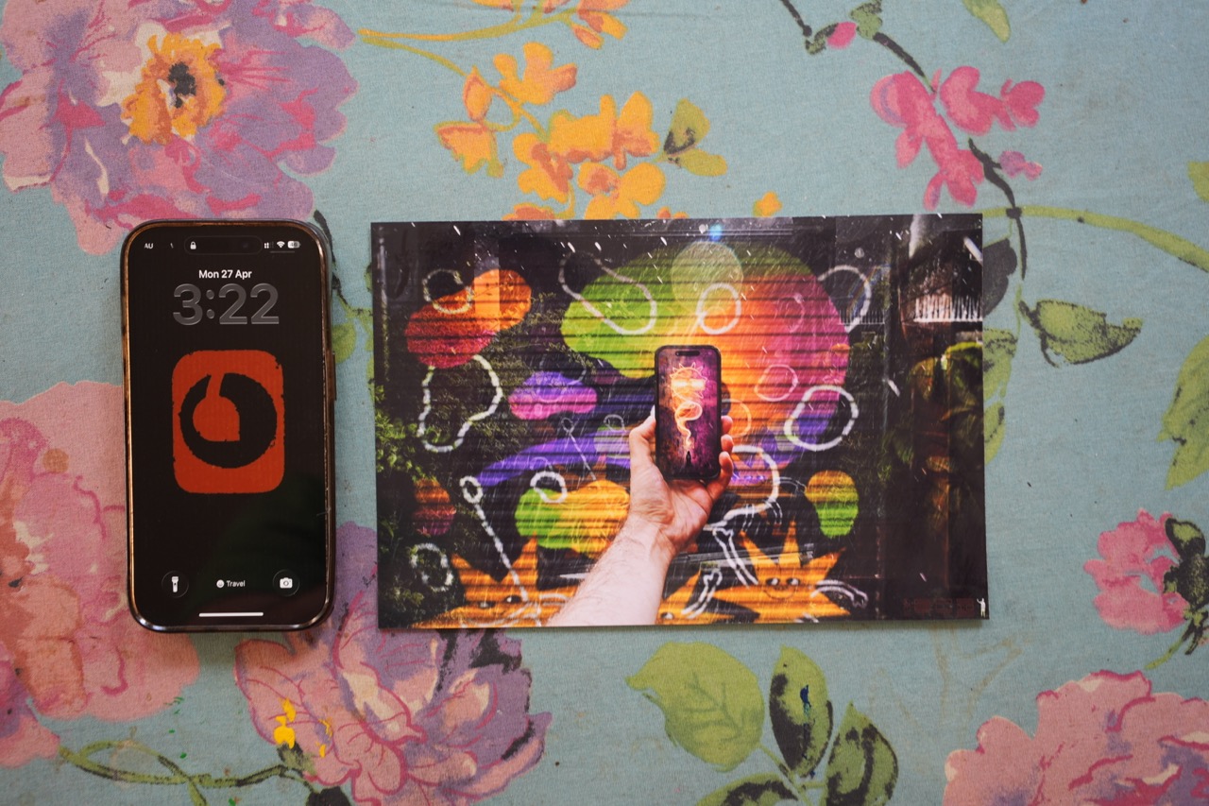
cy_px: 403
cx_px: 604
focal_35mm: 35
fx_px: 1175
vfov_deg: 37.8
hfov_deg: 54.4
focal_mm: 35
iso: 125
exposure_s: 1/15
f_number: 4
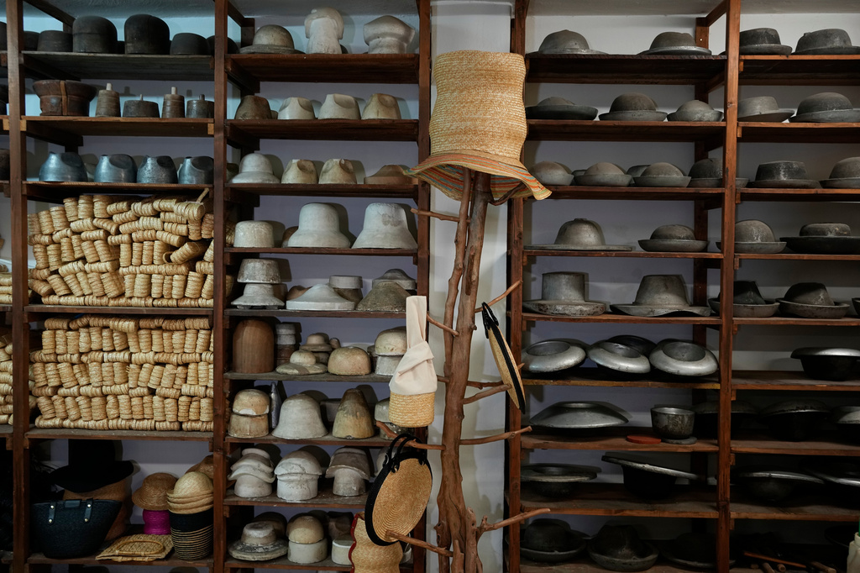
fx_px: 836
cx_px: 430
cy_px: 286
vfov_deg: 37.8
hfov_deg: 54.4
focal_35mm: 35
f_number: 8
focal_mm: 35
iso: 800
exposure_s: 1/10
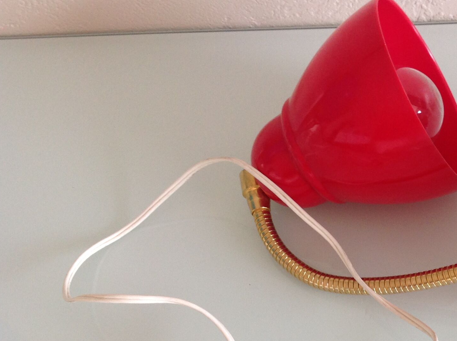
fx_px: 831
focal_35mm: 63
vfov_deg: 22.9
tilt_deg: -57.0
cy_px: 270
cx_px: 403
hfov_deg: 29.6
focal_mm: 4.28
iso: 80
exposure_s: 1/15
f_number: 2.4
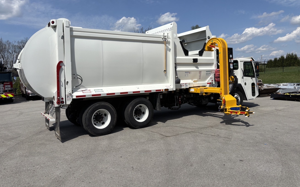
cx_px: 151
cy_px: 75
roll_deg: +0.3
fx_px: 229
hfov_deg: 66.5
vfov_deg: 44.3
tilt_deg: +5.6
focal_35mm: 28
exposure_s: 1/7194
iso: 50
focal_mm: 5.96
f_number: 1.6
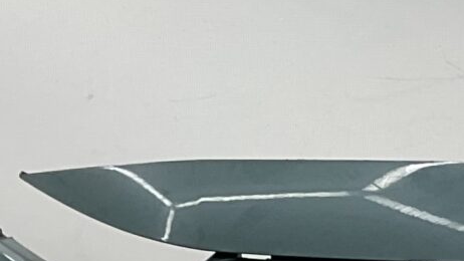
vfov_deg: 6.9
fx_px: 2153
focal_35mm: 175
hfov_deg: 11.2
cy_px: 363
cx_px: 916
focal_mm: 3
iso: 20
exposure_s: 1/120
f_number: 1.8
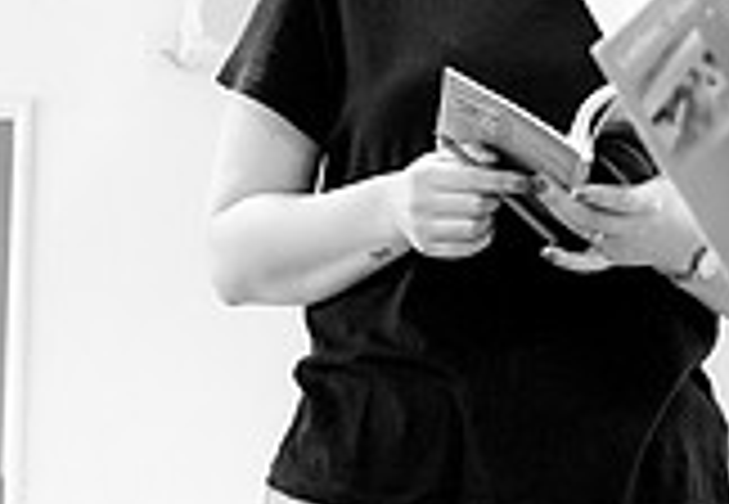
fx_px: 3093
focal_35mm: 151
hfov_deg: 13.4
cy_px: 87
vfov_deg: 9.3
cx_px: 228
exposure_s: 1/125
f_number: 2.8
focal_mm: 24
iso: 1600
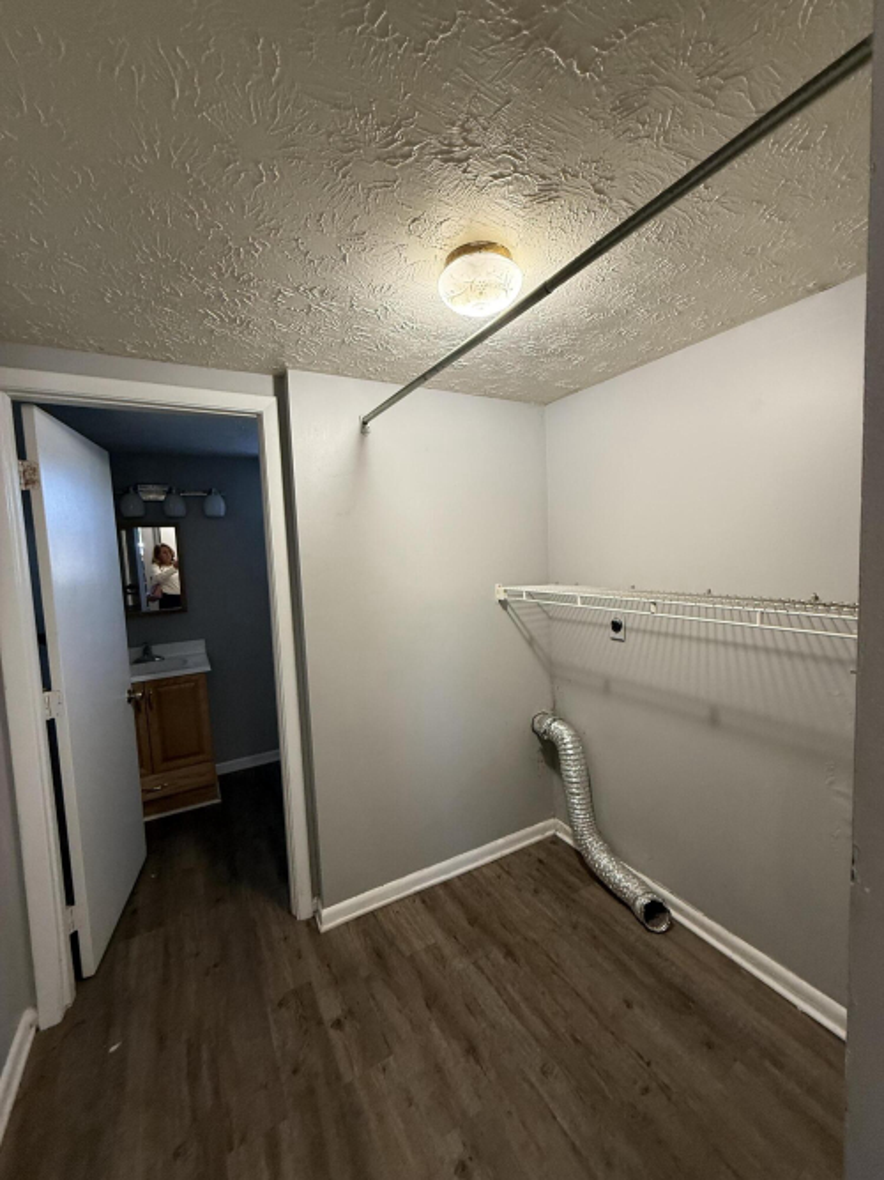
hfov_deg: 85.7
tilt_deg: -4.4
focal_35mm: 14
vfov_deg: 102.1
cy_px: 590
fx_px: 477
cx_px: 442
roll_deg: +0.6
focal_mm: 2.22
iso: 250
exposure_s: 1/60
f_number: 2.2
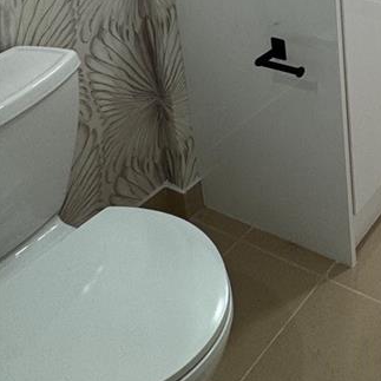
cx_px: 527
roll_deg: -0.6
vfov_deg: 28.4
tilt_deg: -12.1
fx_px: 573
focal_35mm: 46
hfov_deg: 28.3
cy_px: -145
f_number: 2.2
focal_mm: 2.22
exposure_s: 1/120
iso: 100
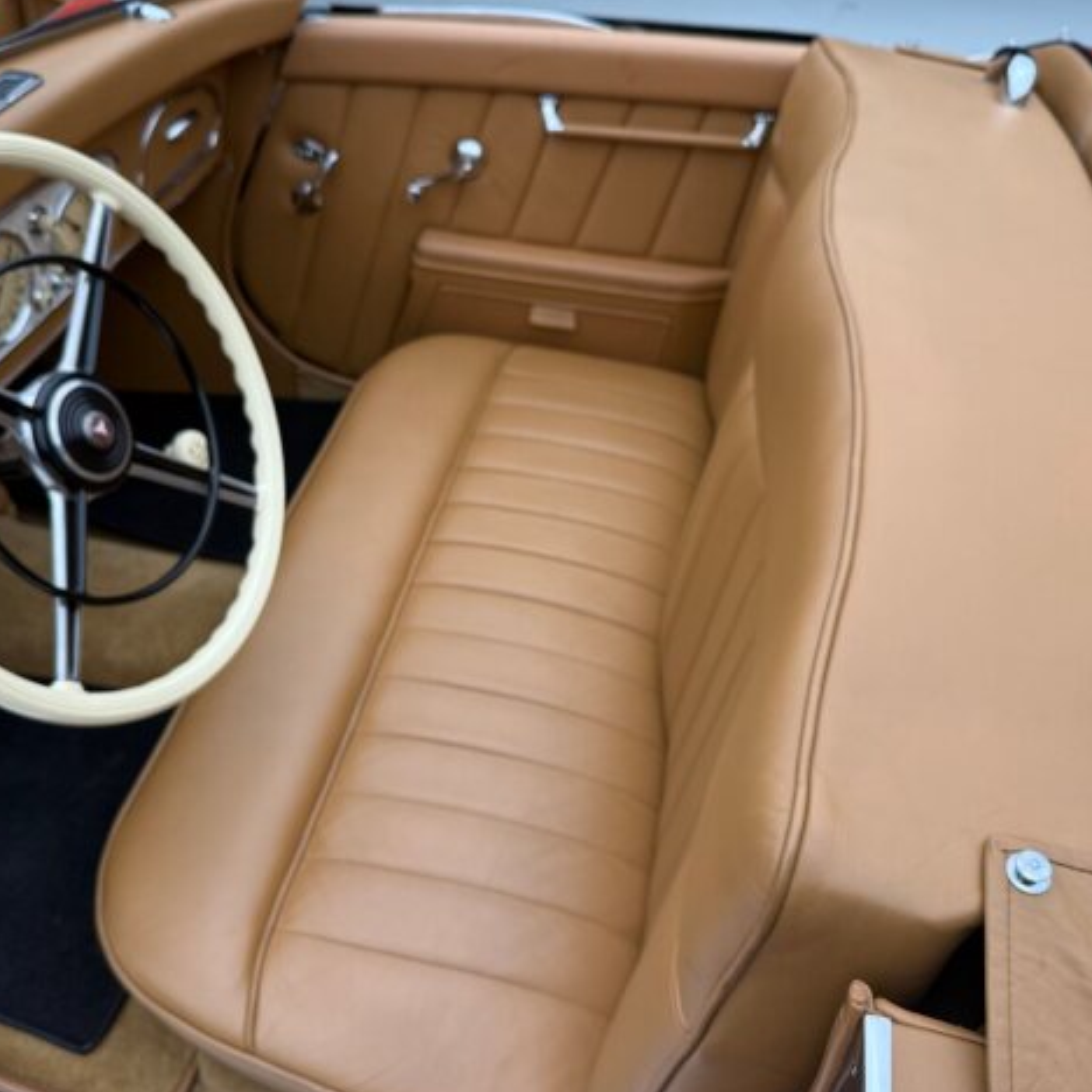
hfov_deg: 55.5
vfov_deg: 55.6
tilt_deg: -40.8
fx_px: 1035
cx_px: 495
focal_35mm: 29
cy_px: 541
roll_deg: -0.2
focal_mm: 6.76
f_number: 1.78
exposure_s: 1/98
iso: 160
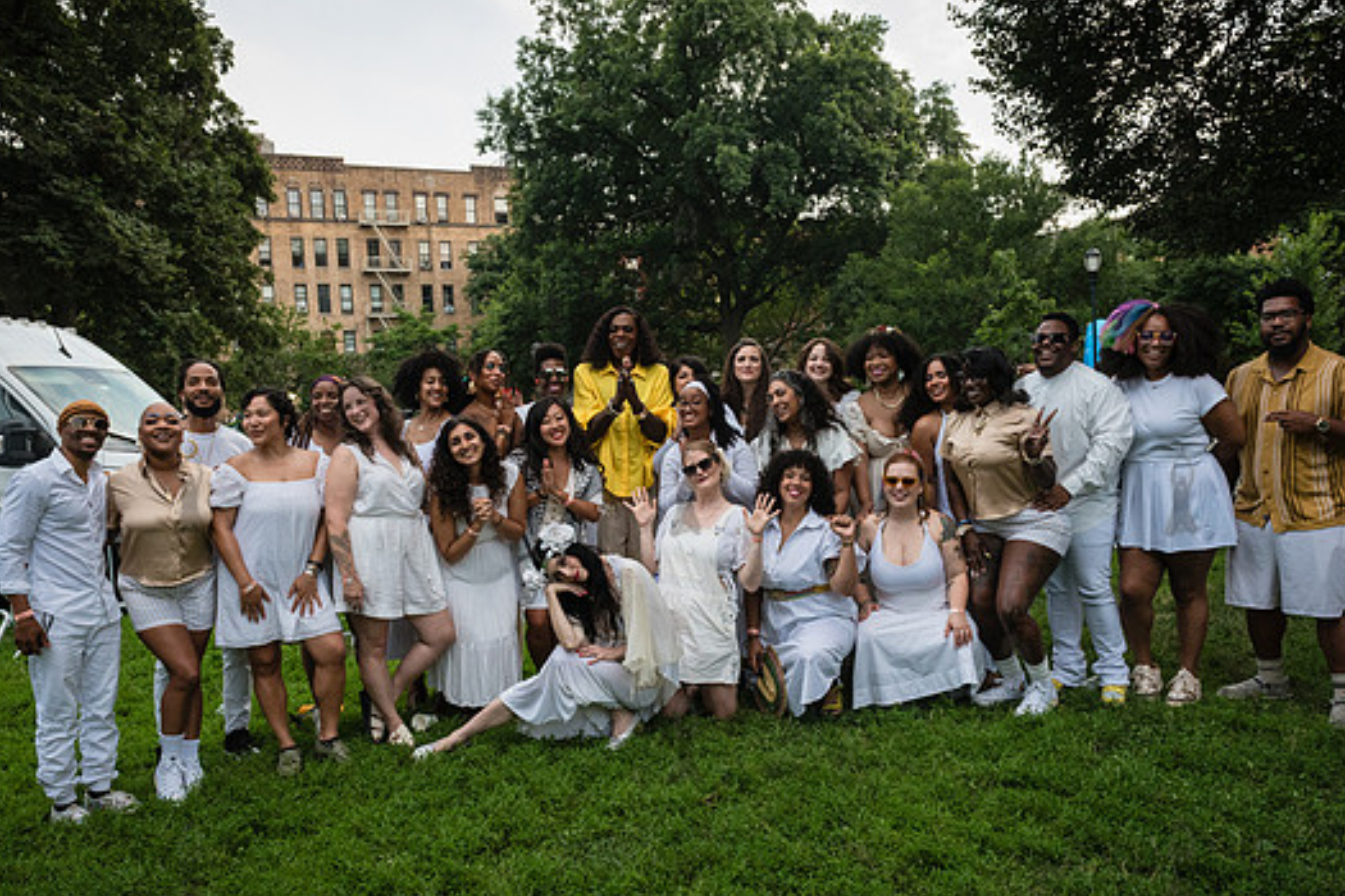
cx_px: 645
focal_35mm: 29
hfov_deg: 63.6
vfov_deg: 44.9
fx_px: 1083
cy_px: 493
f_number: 5.6
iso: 2000
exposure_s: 1/400
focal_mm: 24
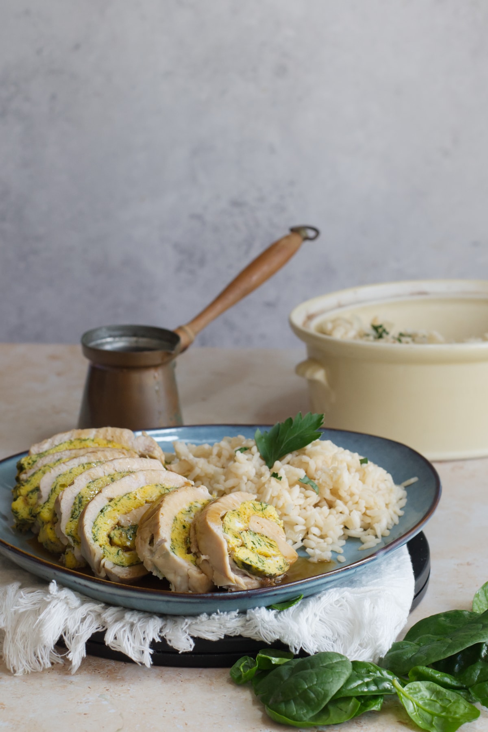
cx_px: 244
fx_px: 1525
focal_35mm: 75
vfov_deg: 27.0
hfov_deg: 18.2
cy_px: 366
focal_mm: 50
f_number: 5.6
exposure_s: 1/125
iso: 800
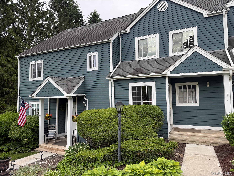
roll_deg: +1.0
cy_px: 88
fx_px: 162
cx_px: 117
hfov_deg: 71.6
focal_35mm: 24
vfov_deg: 56.8
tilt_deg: +4.2
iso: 80
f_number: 1.78
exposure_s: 1/920
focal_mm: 6.76
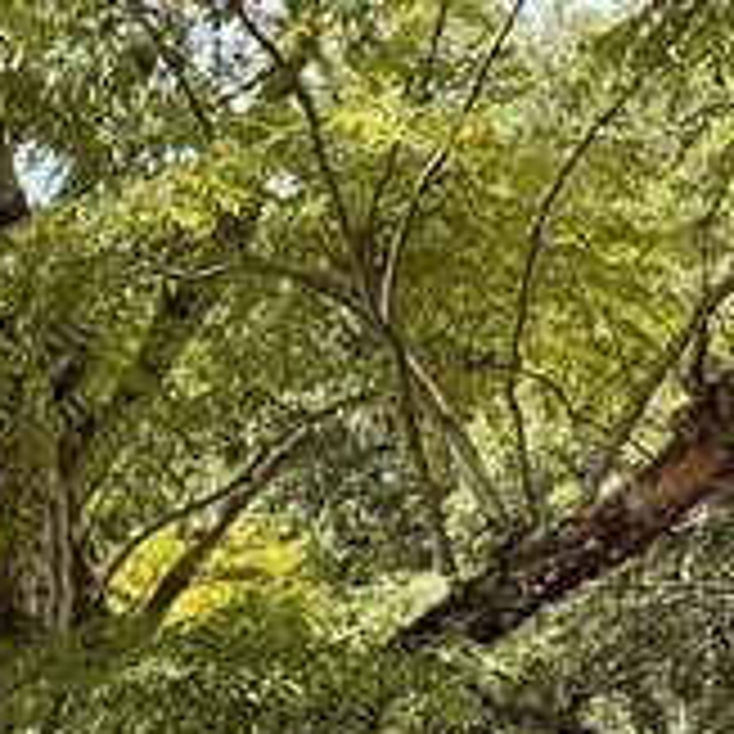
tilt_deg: -0.1
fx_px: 3191
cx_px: -635
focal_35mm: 133
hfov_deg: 12.0
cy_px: 1405
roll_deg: -3.6
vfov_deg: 11.9
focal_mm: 6.76
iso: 80
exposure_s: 1/1122
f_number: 1.78
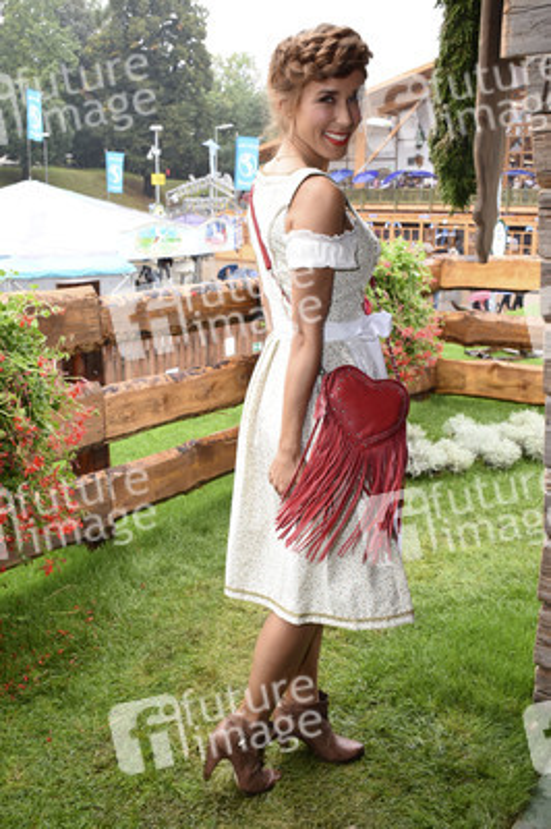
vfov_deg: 57.3
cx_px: 276
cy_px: 414
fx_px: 759
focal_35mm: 33
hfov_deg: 39.9
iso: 560
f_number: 5.6
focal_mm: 22
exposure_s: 1/125
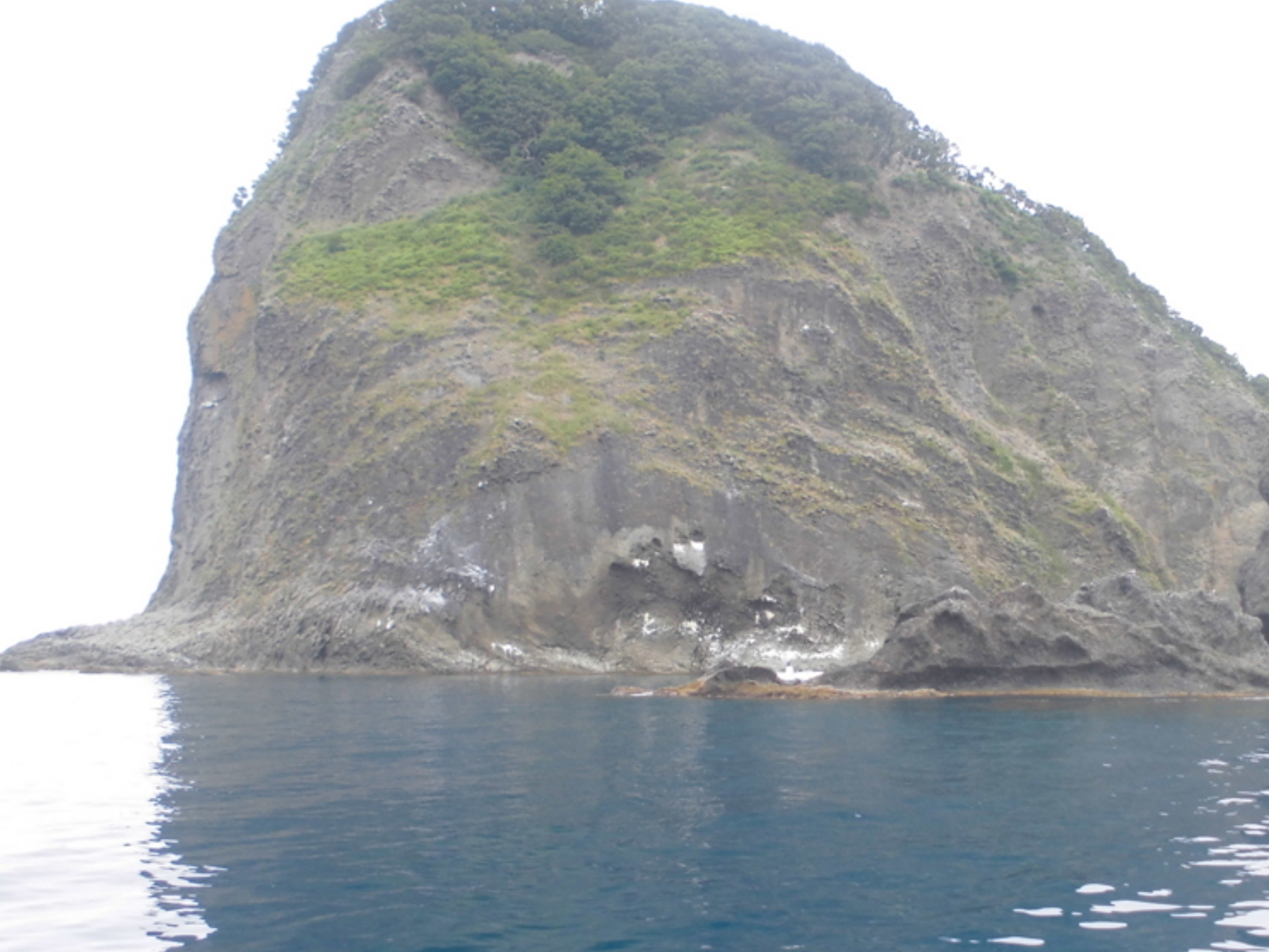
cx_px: 812
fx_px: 1467
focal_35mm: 40
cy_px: 581
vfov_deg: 35.8
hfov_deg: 46.3
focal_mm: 5.3
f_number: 3.7
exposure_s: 1/100
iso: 100
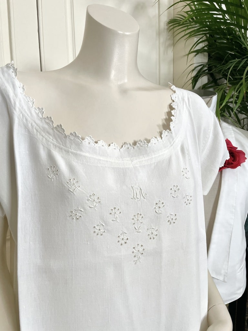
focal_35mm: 26
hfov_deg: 53.1
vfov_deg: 67.3
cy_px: 166
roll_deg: +1.9
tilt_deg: -6.8
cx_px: 124
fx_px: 248
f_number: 1.6
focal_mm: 4.2
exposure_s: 1/100
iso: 125
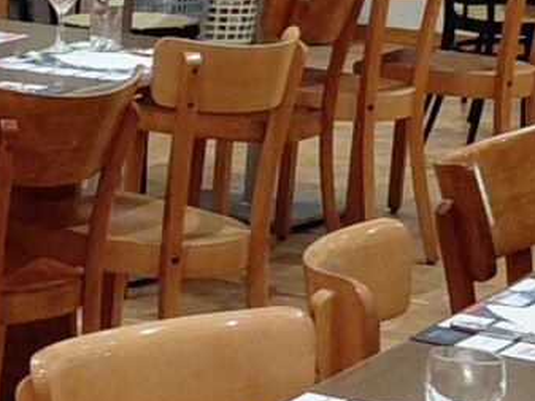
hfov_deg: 9.9
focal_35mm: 190
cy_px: 192
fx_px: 2938
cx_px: -371
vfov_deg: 7.8
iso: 320
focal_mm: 4.69
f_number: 1.8
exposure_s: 1/33.4
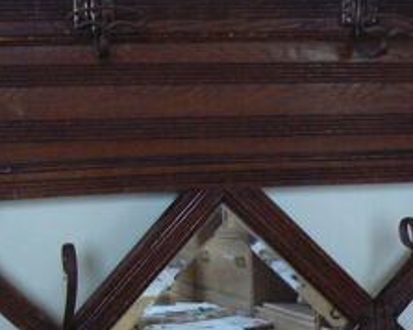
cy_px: 208
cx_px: 146
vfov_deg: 18.2
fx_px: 1026
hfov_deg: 22.7
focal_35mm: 84
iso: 200
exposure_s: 1/6
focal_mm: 6.6
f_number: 2.8
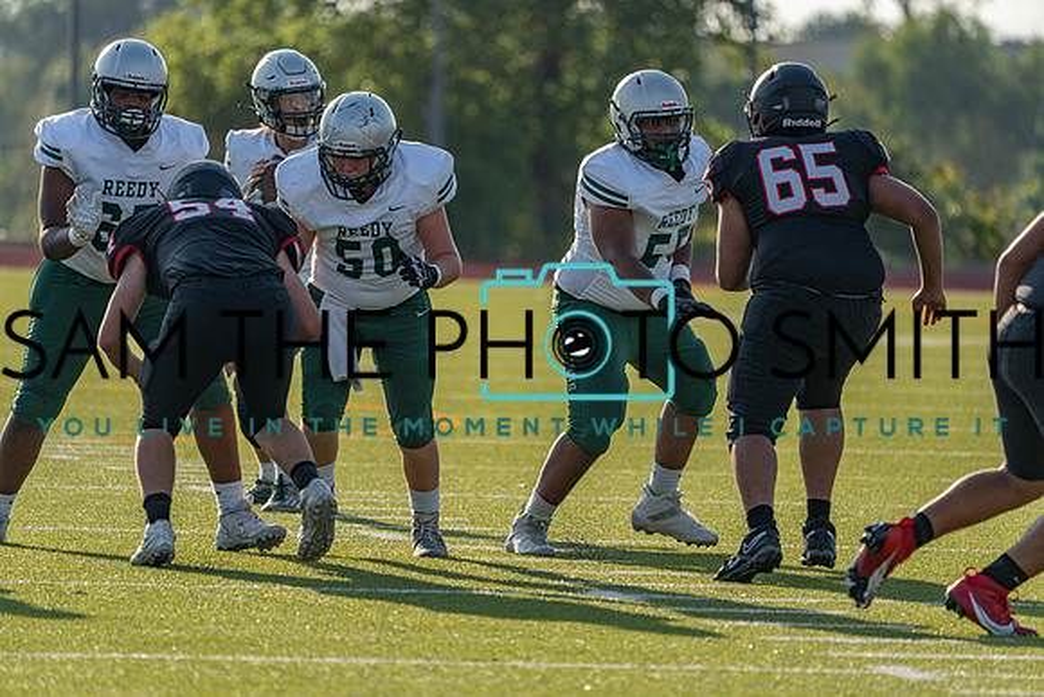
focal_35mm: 400
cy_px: 348
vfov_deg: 3.4
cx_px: 522
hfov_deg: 5.2
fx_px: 11602
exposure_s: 1/1250
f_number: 5.6
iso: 400
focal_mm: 400
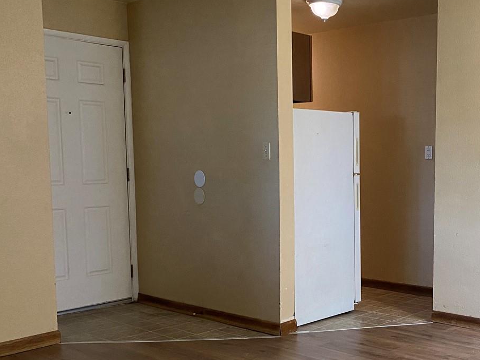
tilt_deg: -6.5
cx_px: 381
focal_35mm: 46
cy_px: 226
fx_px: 638
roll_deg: -0.4
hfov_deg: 39.7
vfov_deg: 31.4
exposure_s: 1/60
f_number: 1.8
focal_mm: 4.25
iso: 400
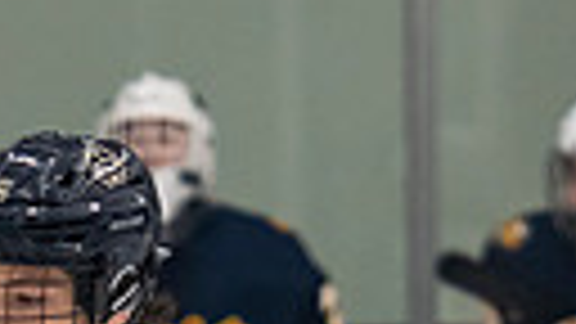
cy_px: 1056
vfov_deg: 1.3
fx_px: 13792
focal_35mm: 903
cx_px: 46
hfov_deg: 2.4
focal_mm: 135
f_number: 3.2
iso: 2000
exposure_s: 1/640
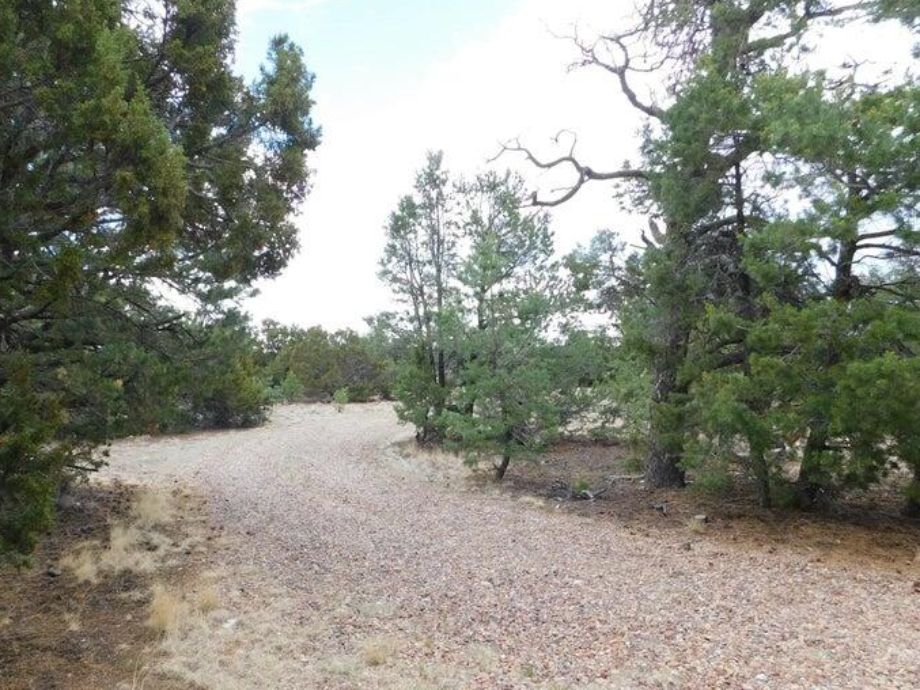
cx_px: 389
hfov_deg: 61.3
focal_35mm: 29
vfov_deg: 48.0
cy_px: 409
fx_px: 771
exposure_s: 1/320
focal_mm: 4
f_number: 3
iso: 125
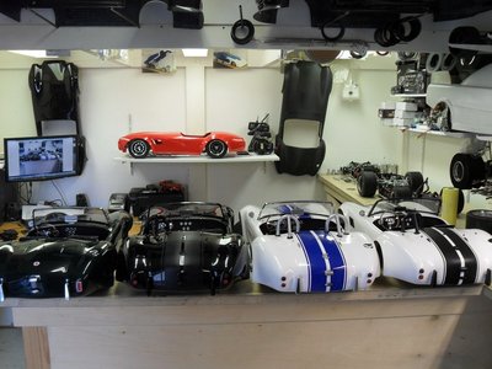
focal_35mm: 35
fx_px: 497
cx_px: 246
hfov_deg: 52.6
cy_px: 184
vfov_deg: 40.7
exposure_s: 1/30
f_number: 2.8
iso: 100
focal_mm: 6.2
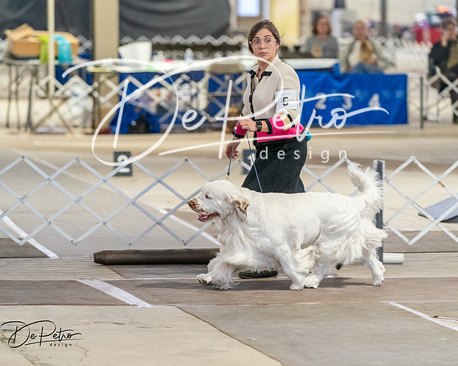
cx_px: 229
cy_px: 183
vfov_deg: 8.2
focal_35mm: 188
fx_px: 2548
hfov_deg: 10.3
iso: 6400
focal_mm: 167
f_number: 3.5
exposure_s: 1/250
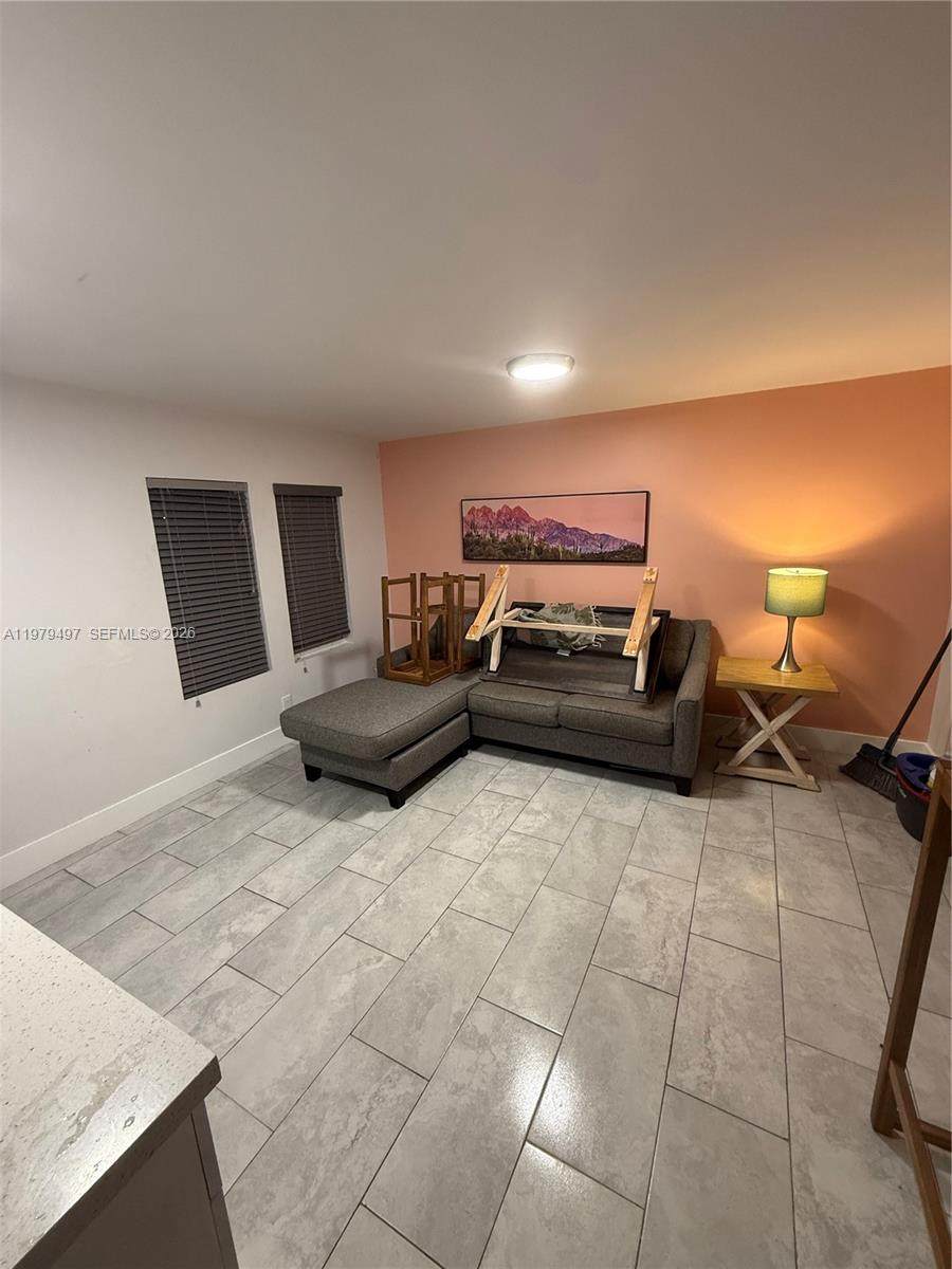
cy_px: 634
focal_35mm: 14
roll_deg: +1.6
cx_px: 476
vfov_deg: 102.1
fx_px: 513
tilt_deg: -12.3
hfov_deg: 85.7
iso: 320
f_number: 2.2
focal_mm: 2.22
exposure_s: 1/60
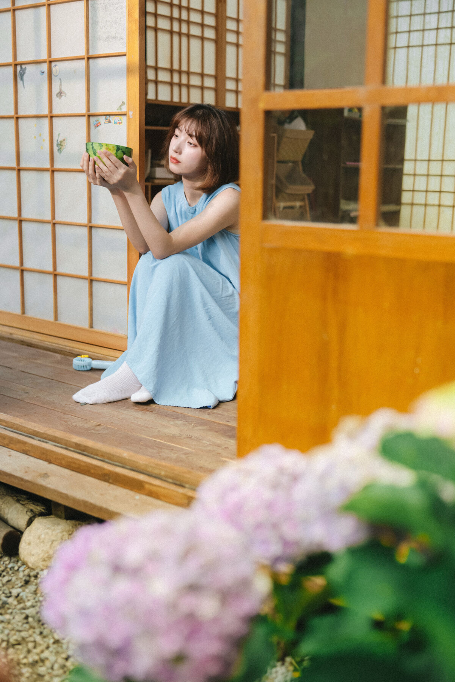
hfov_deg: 31.9
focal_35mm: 42
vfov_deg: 46.4
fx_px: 796
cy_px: 341
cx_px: 228
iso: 400
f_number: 2.2
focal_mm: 42
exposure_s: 1/1250
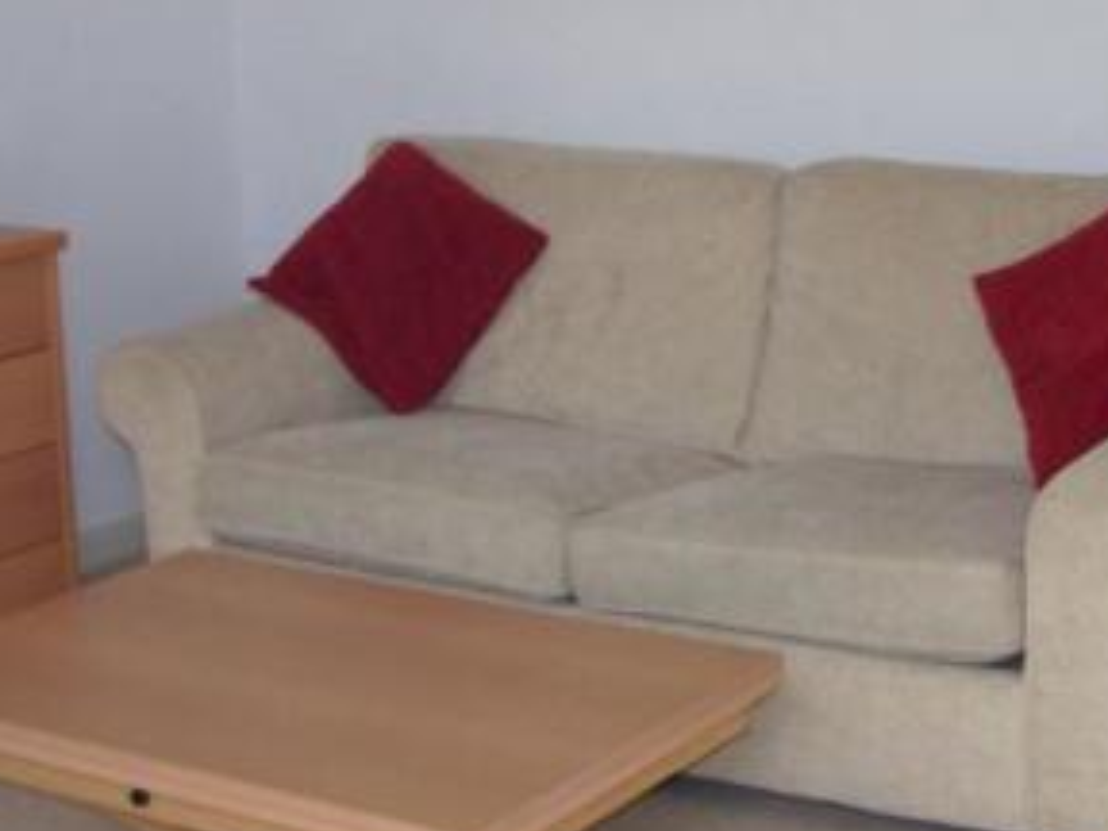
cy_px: 183
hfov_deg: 25.3
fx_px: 2465
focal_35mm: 77
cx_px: 687
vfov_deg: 19.0
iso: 80
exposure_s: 1/60
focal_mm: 6.3
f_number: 2.8
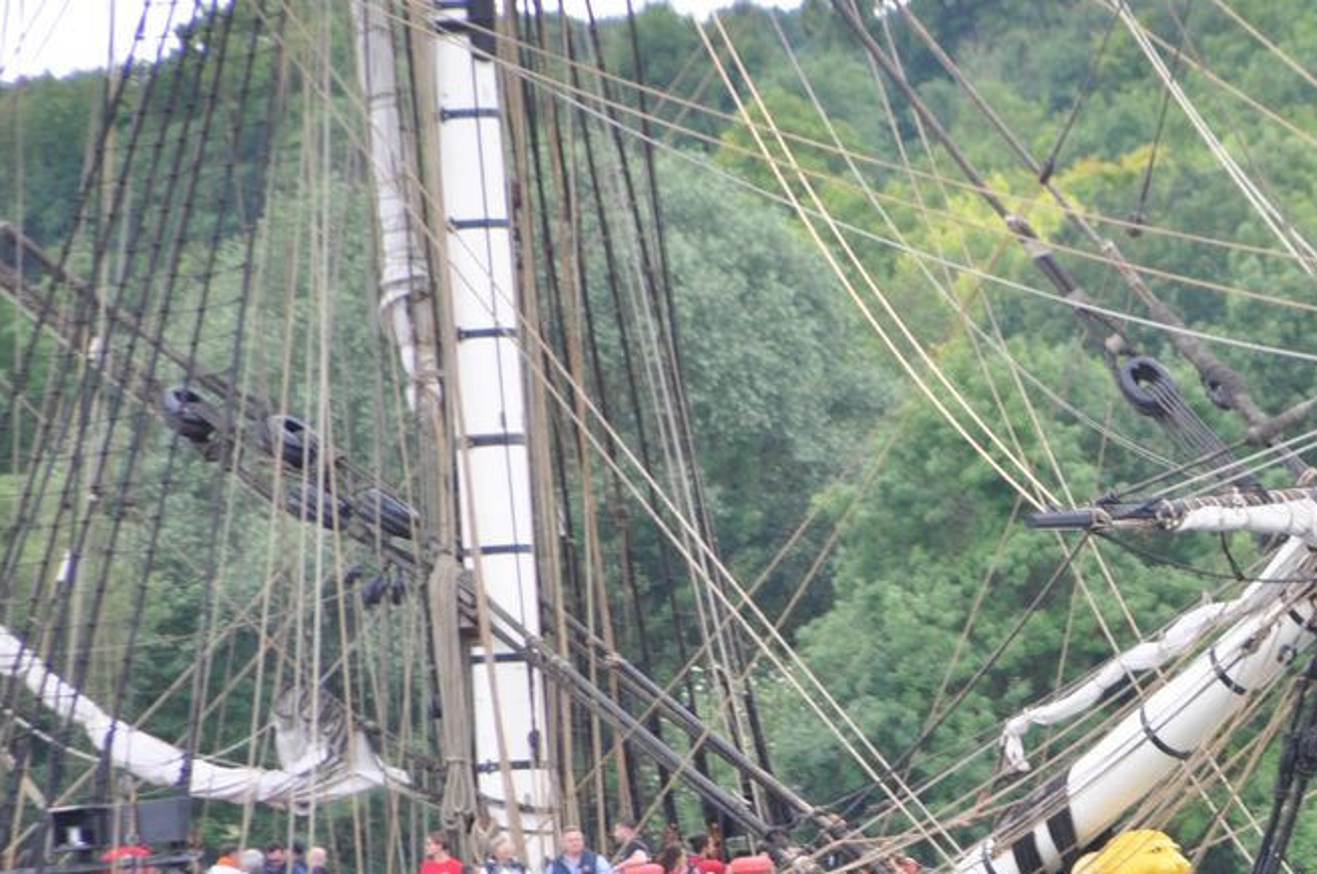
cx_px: 1281
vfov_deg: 2.3
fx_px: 21411
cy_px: 806
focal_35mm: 586
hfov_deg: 3.5
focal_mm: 200
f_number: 7.1
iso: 500
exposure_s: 1/250
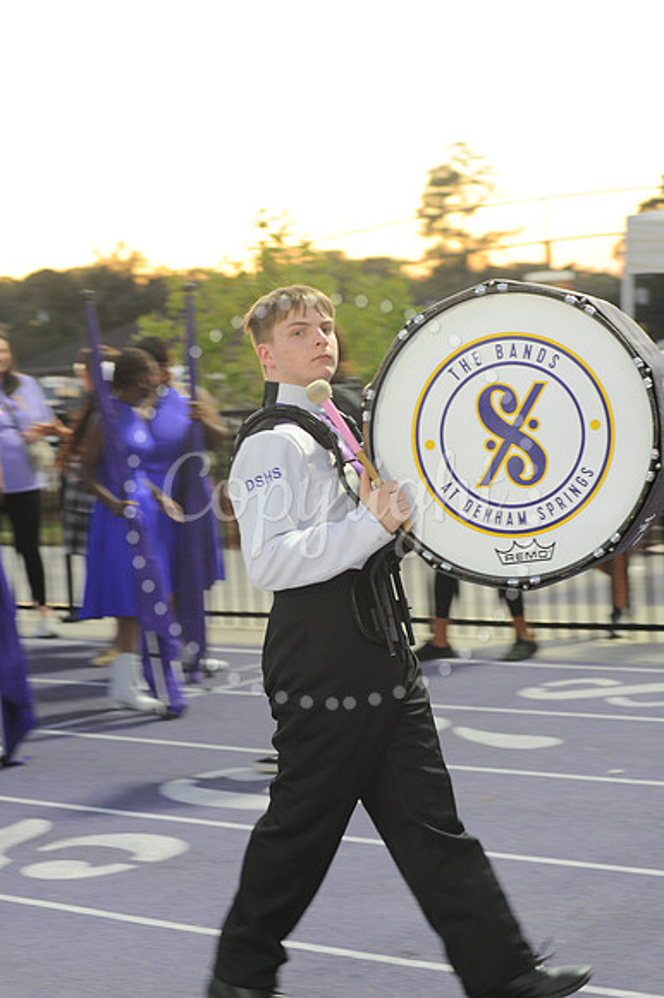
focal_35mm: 80
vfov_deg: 25.4
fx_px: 2216
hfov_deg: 17.0
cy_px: 499
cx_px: 332
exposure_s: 1/60
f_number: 5.6
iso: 1250
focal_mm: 80
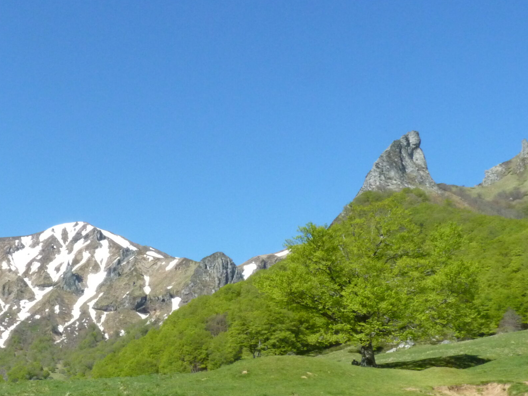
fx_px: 686
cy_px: 288
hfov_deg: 40.6
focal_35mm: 45
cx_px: 118
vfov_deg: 31.7
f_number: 8
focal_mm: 4.9
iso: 400
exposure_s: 1/500
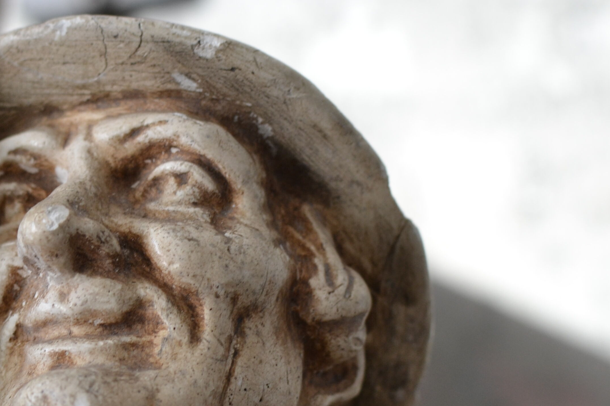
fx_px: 1916
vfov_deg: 12.0
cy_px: 351
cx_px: 159
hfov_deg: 18.0
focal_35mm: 113
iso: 400
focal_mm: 35
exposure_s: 1/80
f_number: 4.5
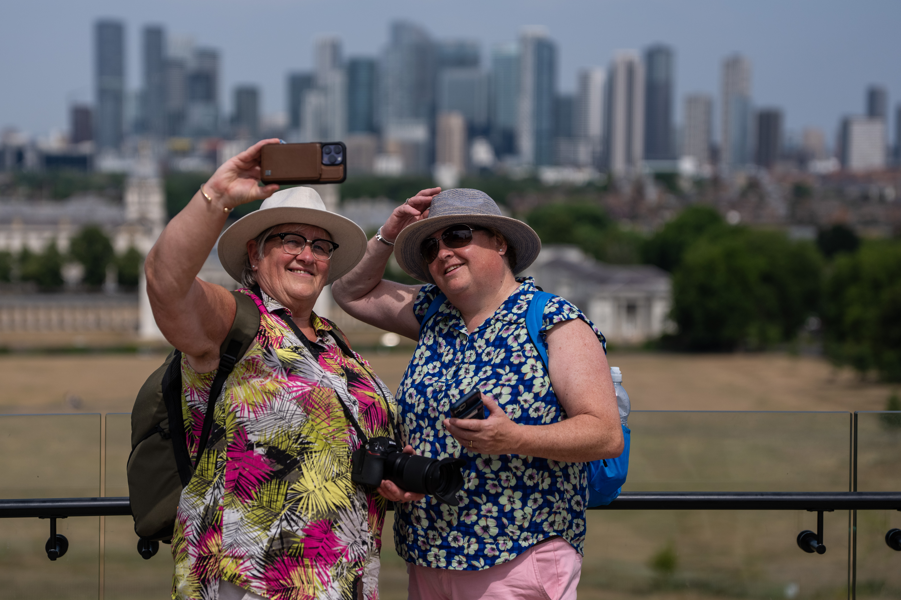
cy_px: 270
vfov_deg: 16.5
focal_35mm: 83
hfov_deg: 24.5
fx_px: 2077
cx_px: 397
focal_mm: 70
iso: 200
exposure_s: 1/10000
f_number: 2
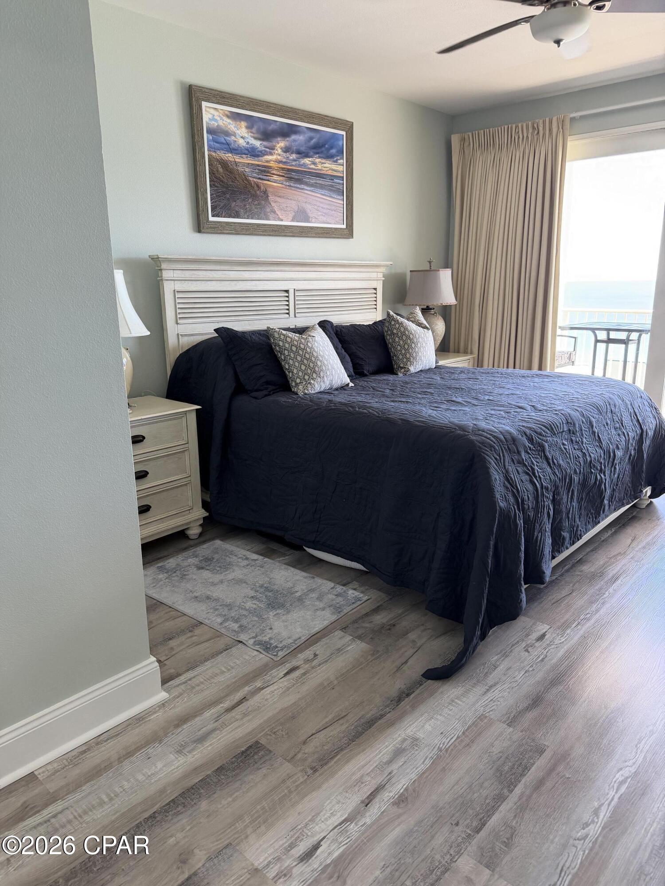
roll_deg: +0.9
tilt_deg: -15.1
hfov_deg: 56.8
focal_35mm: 24
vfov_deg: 71.6
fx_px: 615
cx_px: 332
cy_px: 443
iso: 200
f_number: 1.78
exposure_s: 1/105
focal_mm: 6.76
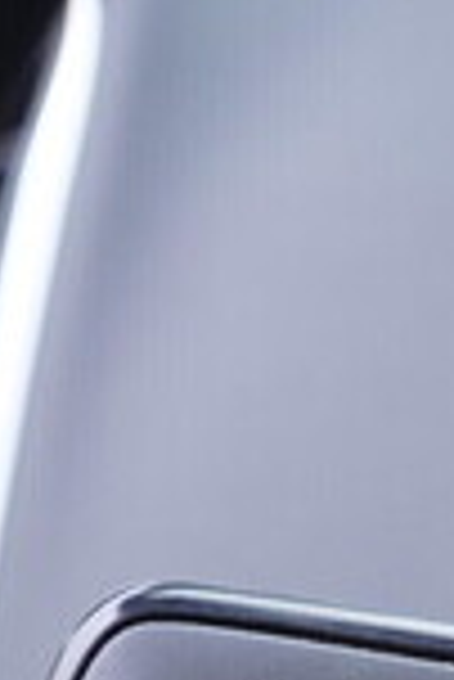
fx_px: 2472
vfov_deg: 15.2
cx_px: 427
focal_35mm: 131
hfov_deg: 10.4
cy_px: 786
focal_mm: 24
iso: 250
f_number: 2.8
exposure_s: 1/40
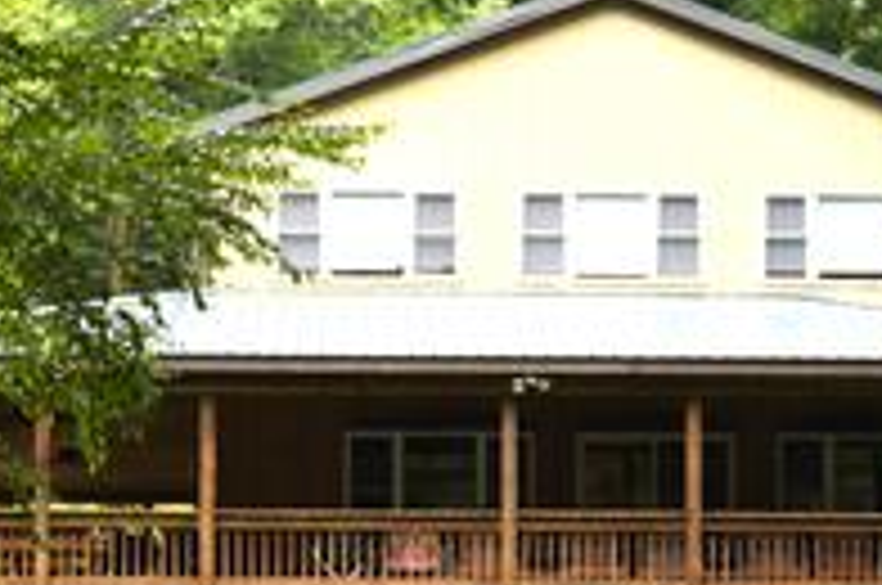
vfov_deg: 8.4
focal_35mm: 162
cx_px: 513
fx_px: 3962
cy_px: 432
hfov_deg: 12.7
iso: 800
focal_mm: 55
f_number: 4
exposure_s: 1/80
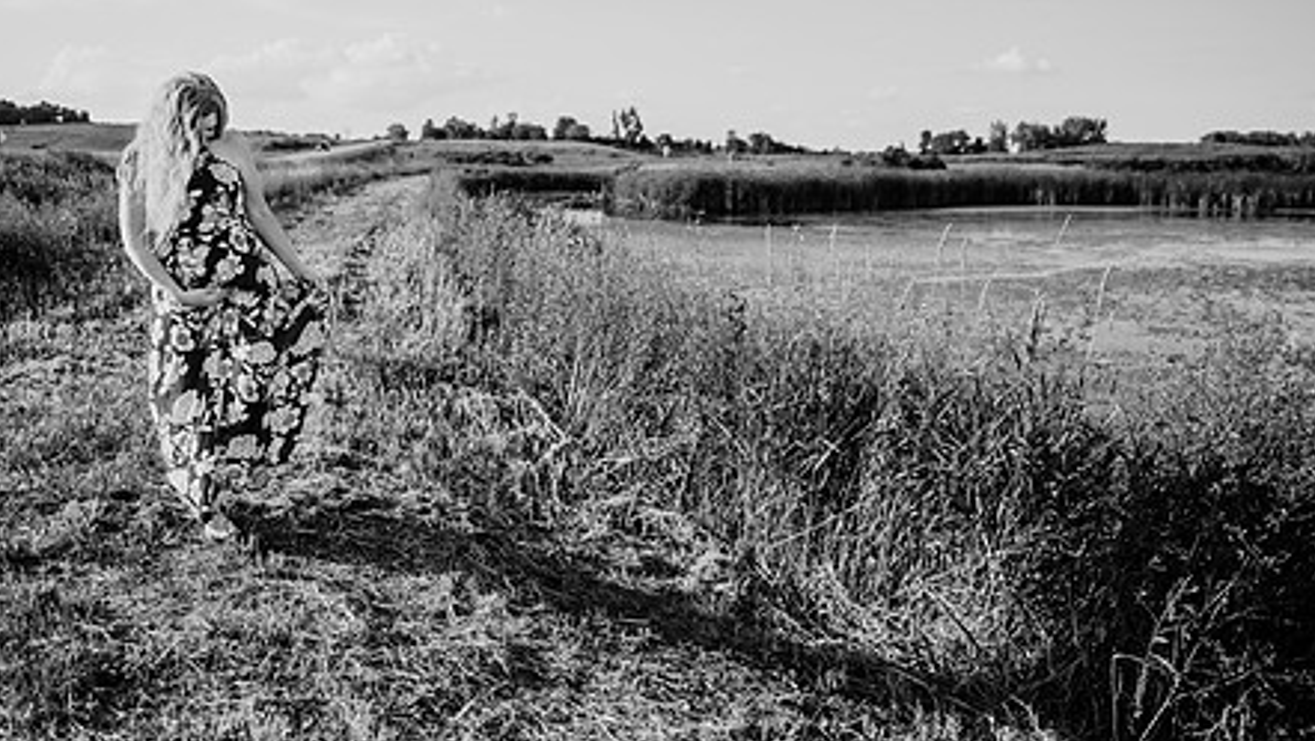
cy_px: 305
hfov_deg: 59.2
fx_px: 1151
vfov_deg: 35.6
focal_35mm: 33
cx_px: 556
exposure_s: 1/1600
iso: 100
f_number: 2.2
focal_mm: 24
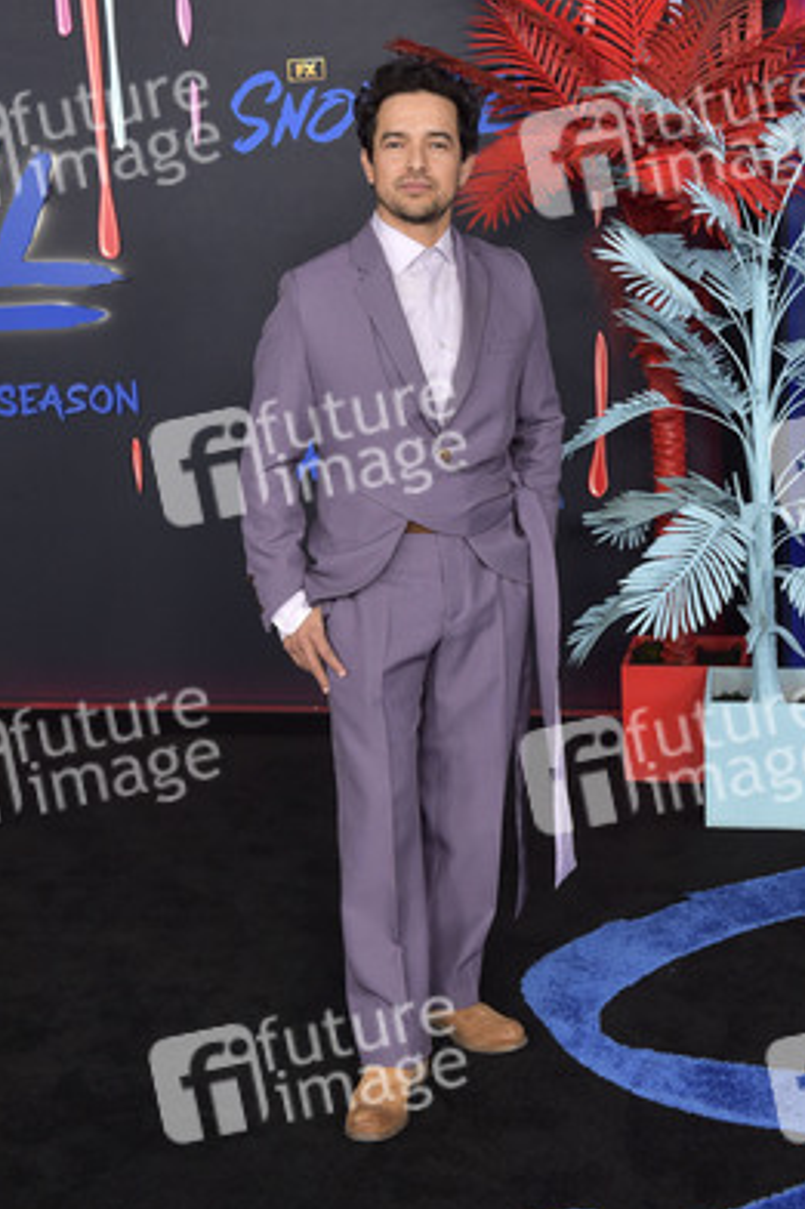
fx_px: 1645
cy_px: 608
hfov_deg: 27.5
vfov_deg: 40.4
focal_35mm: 49
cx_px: 399
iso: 2000
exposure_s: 1/250
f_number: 6.3
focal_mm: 48
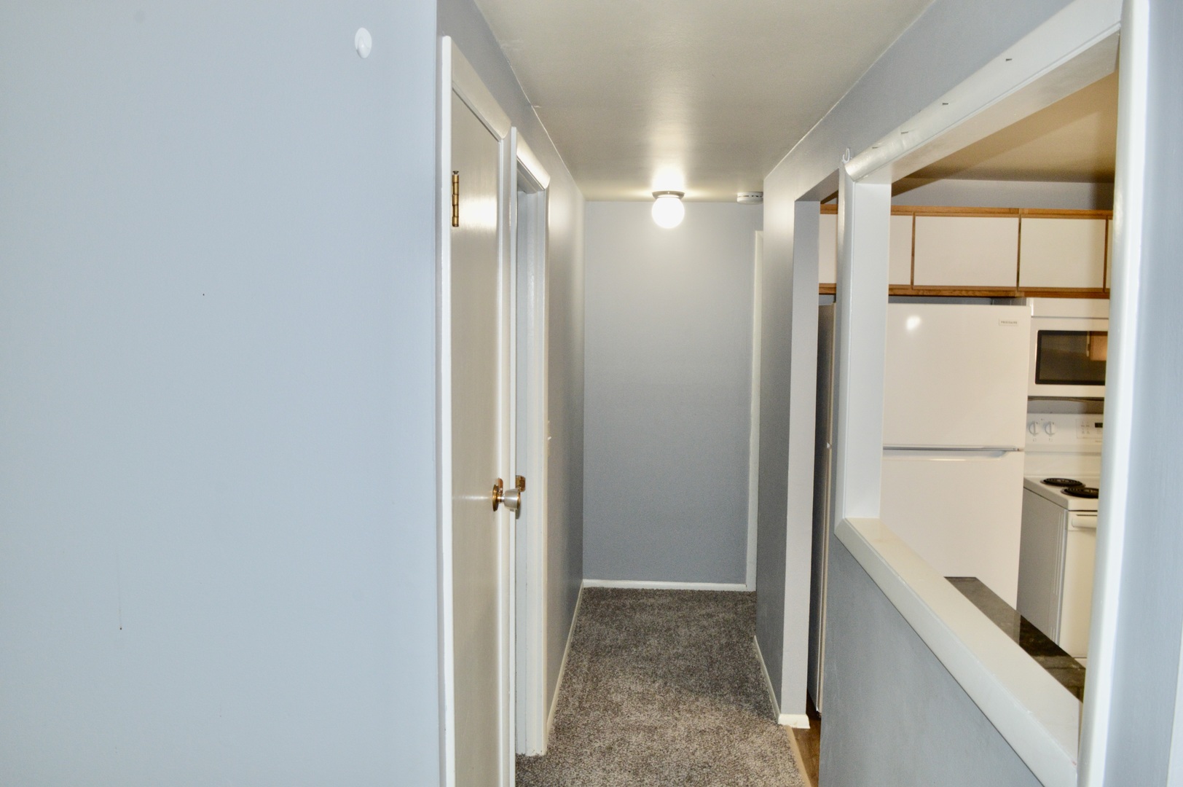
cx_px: 592
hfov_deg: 67.4
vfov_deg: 47.9
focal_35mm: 27
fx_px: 887
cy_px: 394
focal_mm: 18
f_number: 13
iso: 800
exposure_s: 1/15
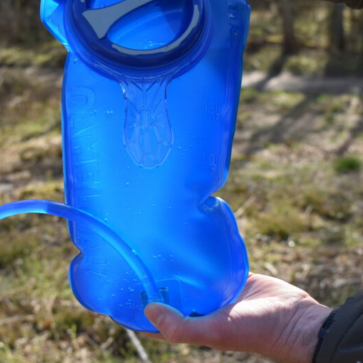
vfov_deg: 24.7
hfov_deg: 24.6
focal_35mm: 70
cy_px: 180
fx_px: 830
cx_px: 141
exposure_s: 1/250
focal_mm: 36
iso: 200
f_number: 7.1
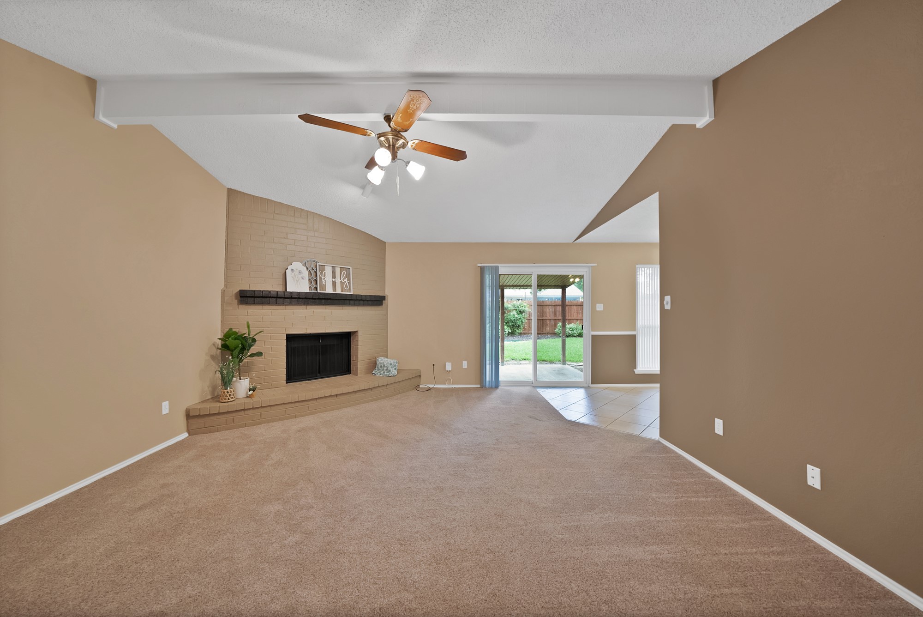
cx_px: 462
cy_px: 308
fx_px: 308
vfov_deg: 90.1
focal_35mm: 12
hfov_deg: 112.6
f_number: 9
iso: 640
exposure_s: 1.3
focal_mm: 12
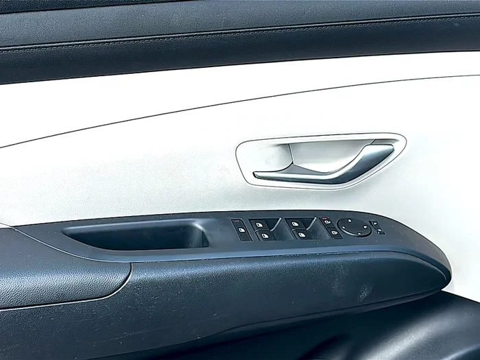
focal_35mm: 43
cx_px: 240
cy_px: 180
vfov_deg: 33.6
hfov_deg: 43.9
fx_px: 596
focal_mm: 6.86
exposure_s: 1/1437
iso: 80
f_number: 1.78
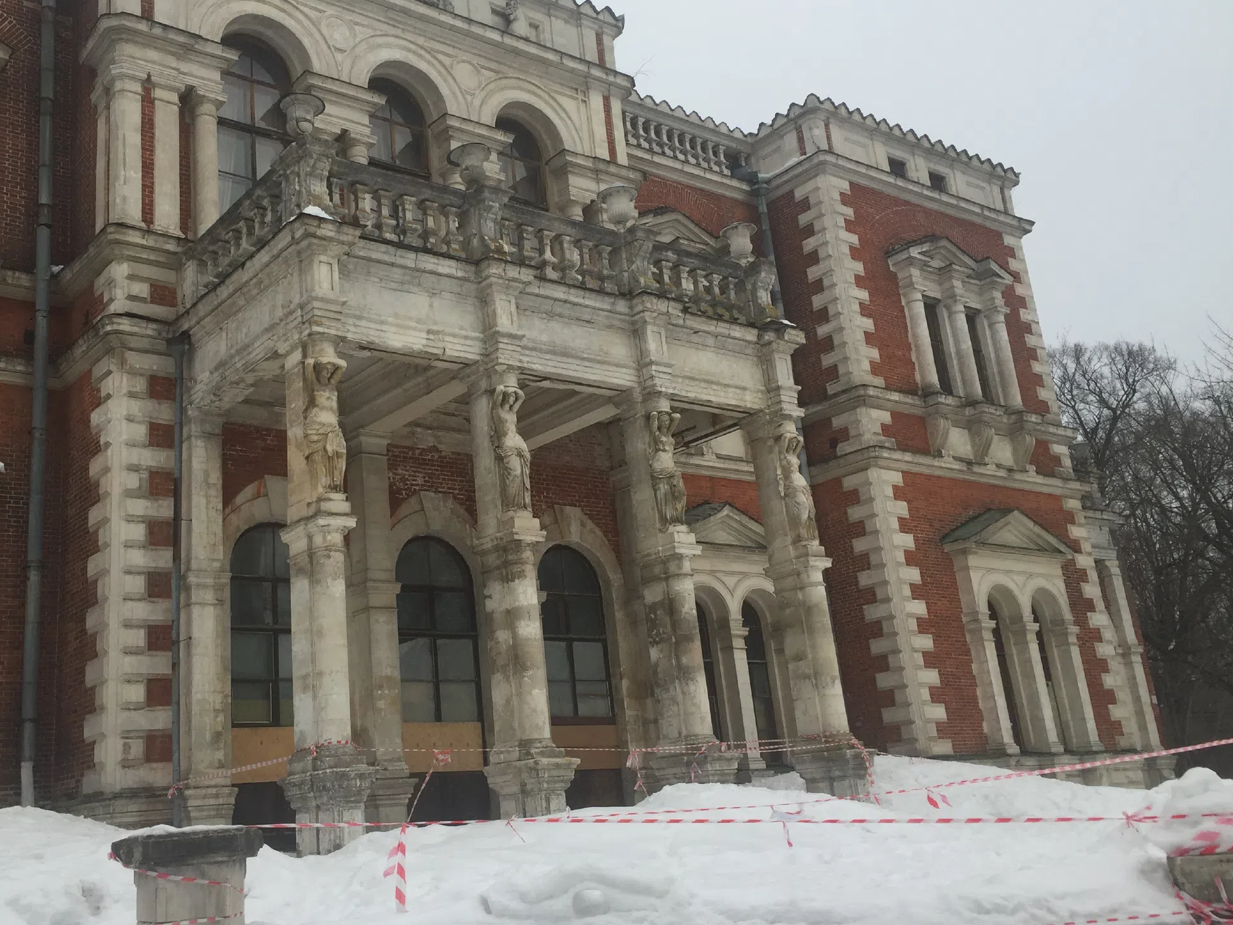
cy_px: 408
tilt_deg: +17.9
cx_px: 475
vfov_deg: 39.6
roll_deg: +3.3
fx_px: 1282
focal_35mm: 36
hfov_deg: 50.9
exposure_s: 1/1464
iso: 32
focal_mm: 4.15
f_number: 2.2
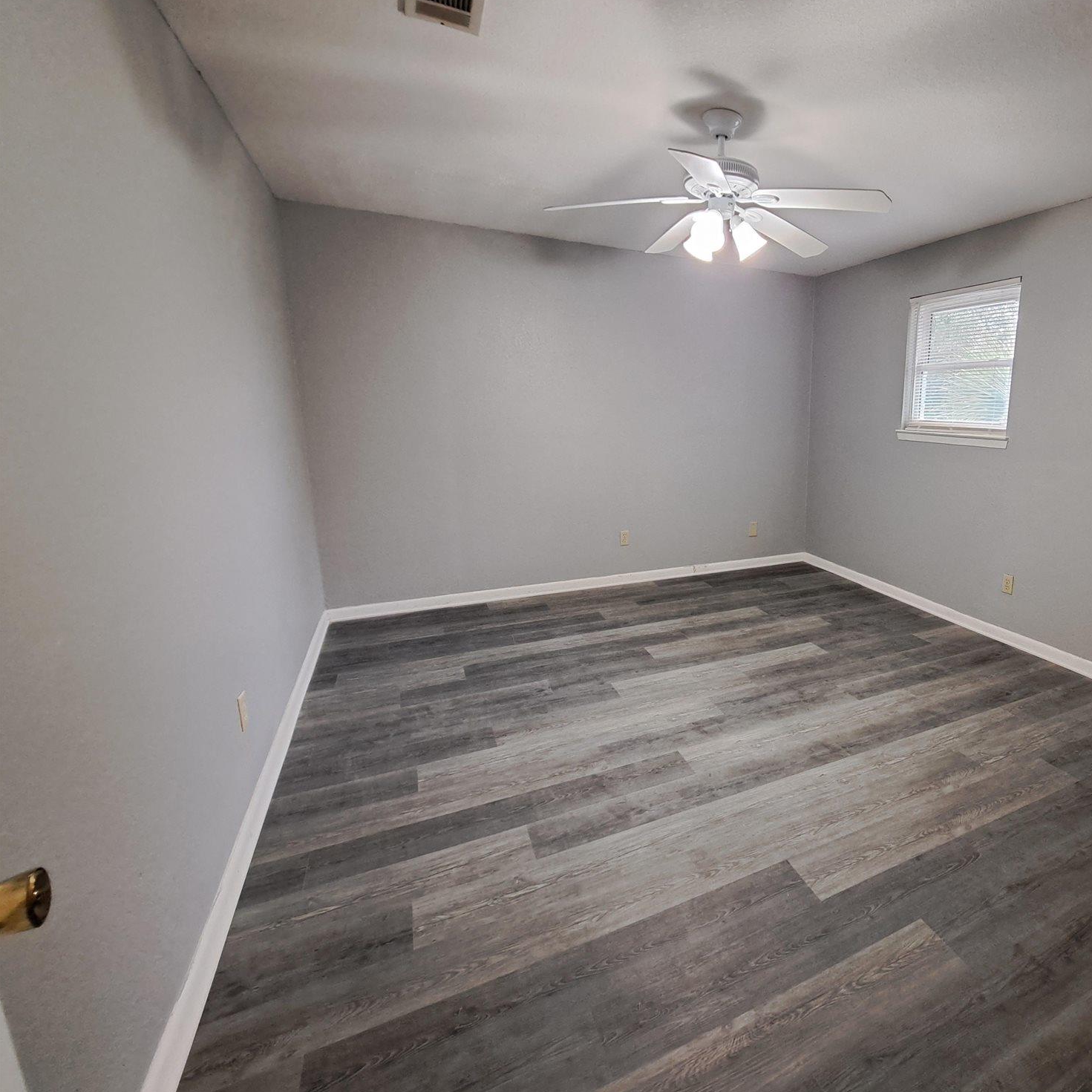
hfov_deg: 83.4
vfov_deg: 87.4
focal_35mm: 16
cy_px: 525
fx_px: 571
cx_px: 757
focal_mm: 1.74
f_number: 2.2
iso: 250
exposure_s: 1/40
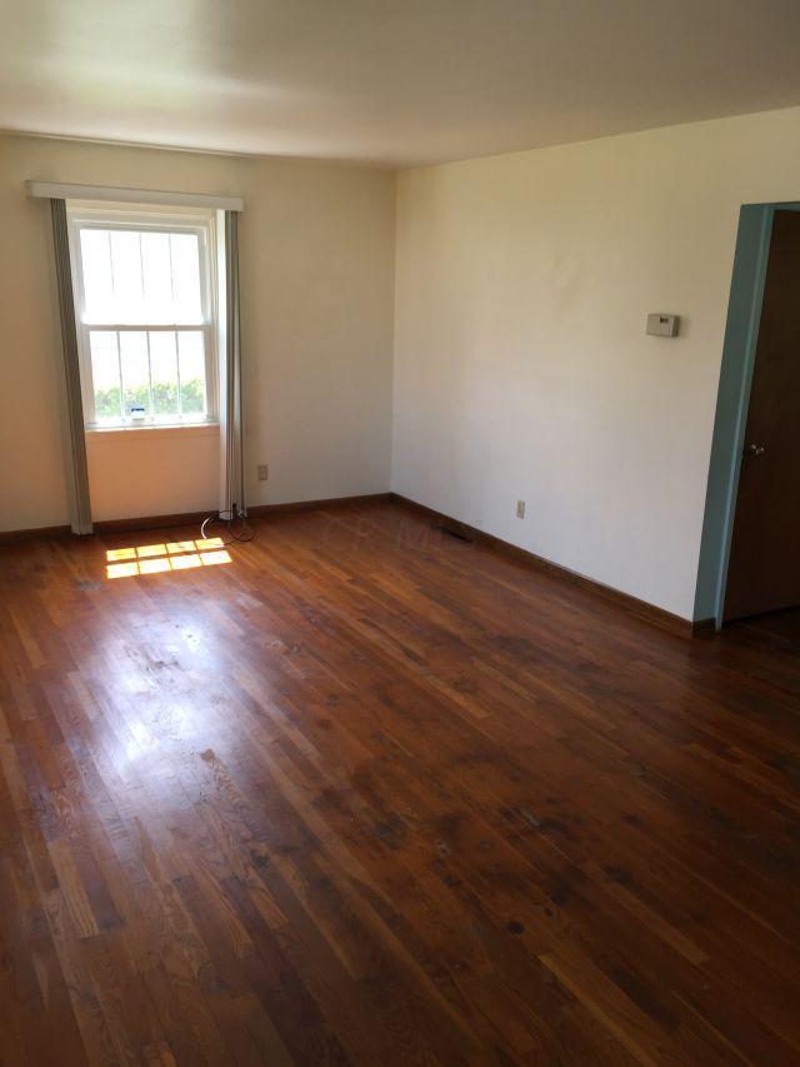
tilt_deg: -14.9
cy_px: 534
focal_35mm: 29
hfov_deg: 48.2
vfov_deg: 61.7
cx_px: 400
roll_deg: -1.3
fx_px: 893
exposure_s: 1/60
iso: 32
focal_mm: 4.15
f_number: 2.2
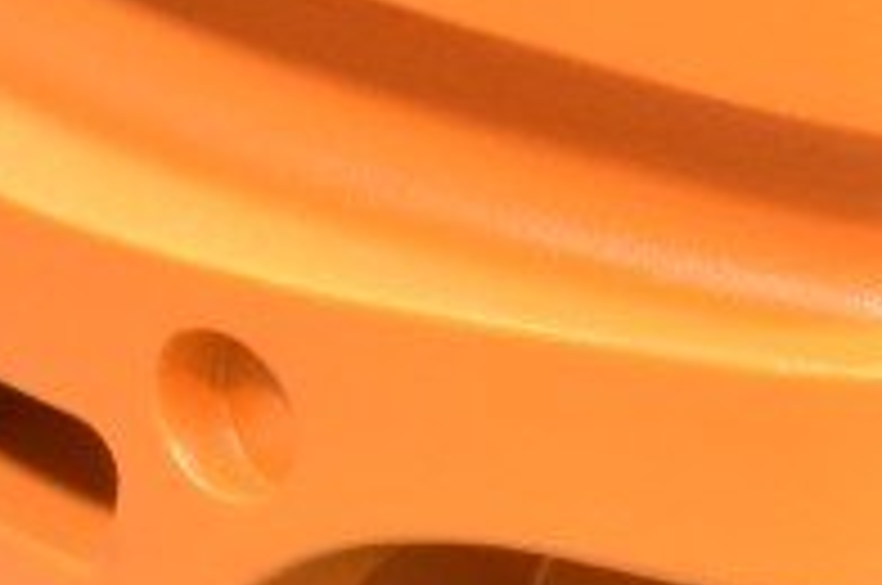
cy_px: 58
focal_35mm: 230
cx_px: 954
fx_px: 5627
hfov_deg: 8.9
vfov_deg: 5.9
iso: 1600
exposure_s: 1/40
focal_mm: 25
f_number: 4.5
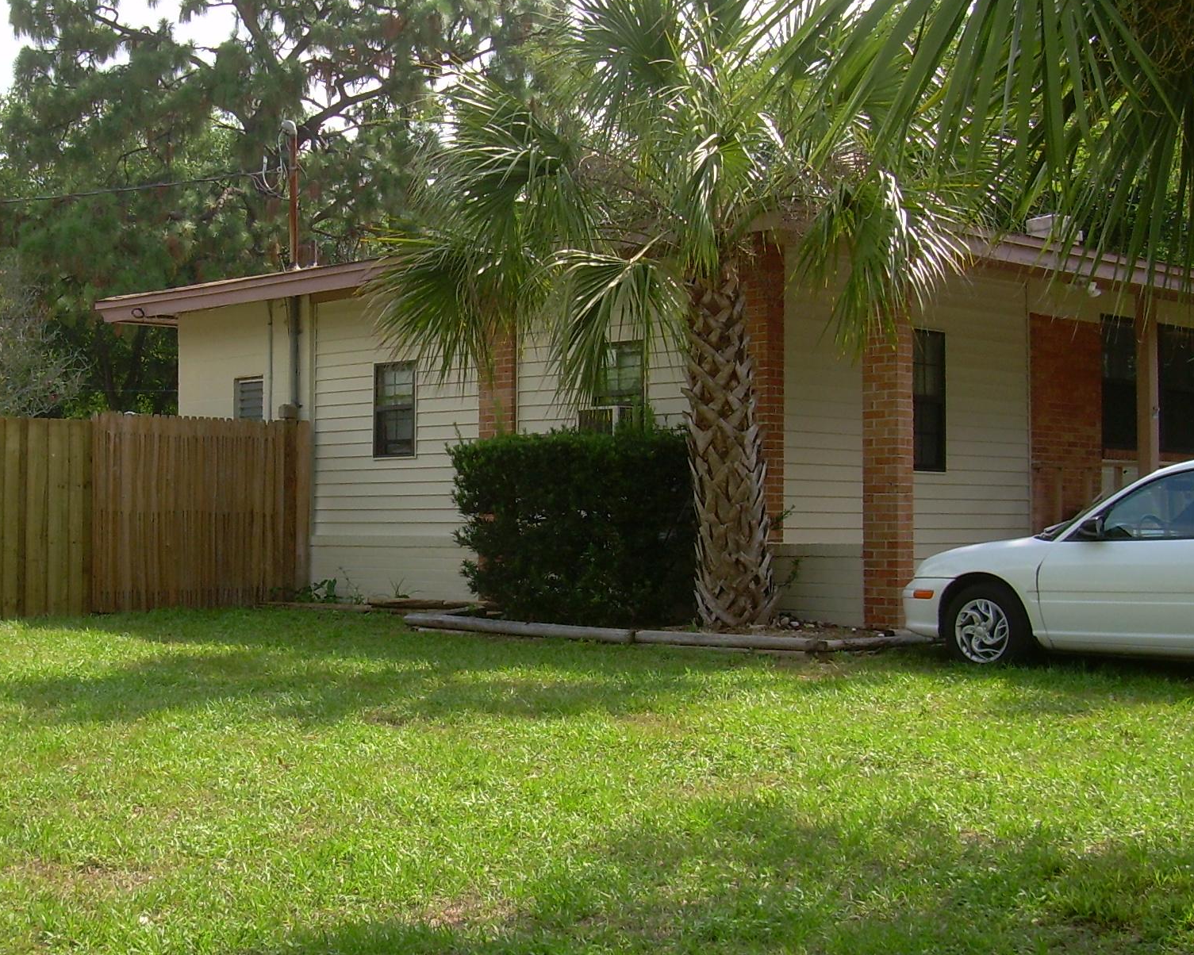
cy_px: 438
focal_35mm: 56
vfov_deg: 27.1
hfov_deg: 33.1
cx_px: 340
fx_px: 1979
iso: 50
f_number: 4.6
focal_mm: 6.3
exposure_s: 1/250
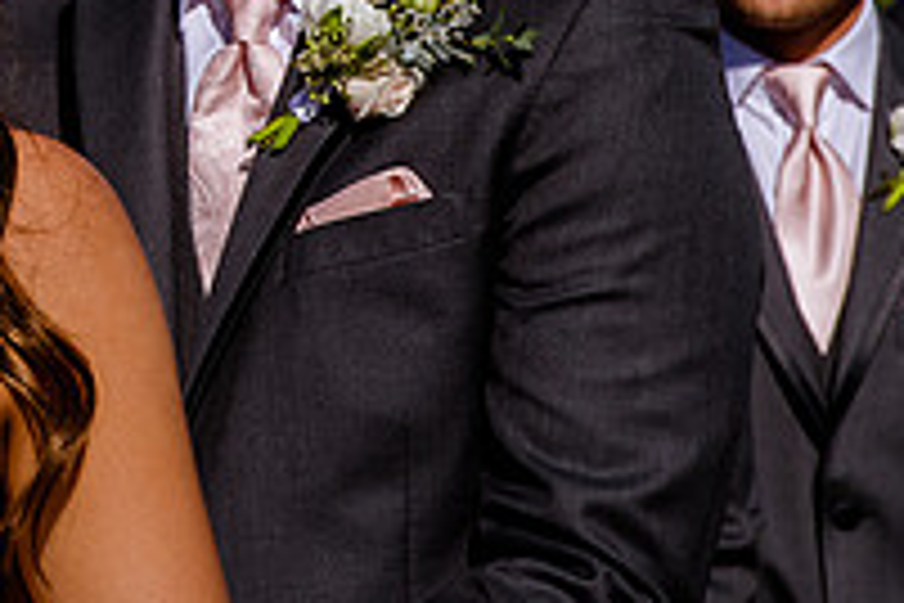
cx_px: -256
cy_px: -205
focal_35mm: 548
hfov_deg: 3.8
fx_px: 13760
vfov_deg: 2.5
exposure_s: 1/800
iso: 200
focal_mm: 190
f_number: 11
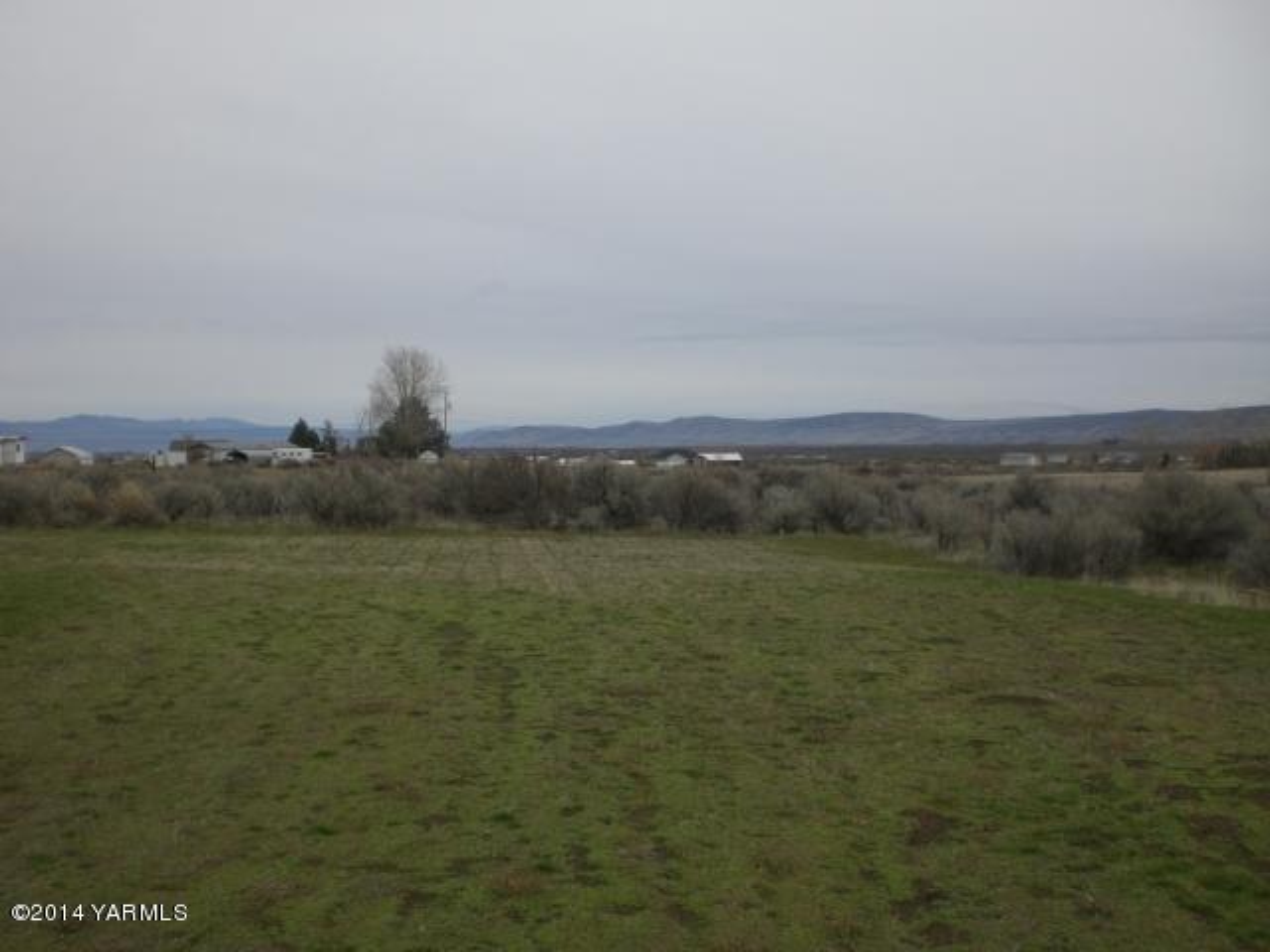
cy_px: 476
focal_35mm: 38
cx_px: 635
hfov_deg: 49.0
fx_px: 1394
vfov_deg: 37.7
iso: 50
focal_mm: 6.3
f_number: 3.1
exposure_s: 1/320
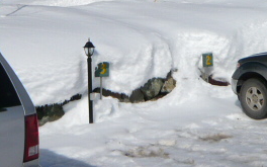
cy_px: -70
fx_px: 560
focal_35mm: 77
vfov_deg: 15.8
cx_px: 161
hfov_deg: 26.7
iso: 100
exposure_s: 1/500
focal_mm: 4.6
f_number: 8
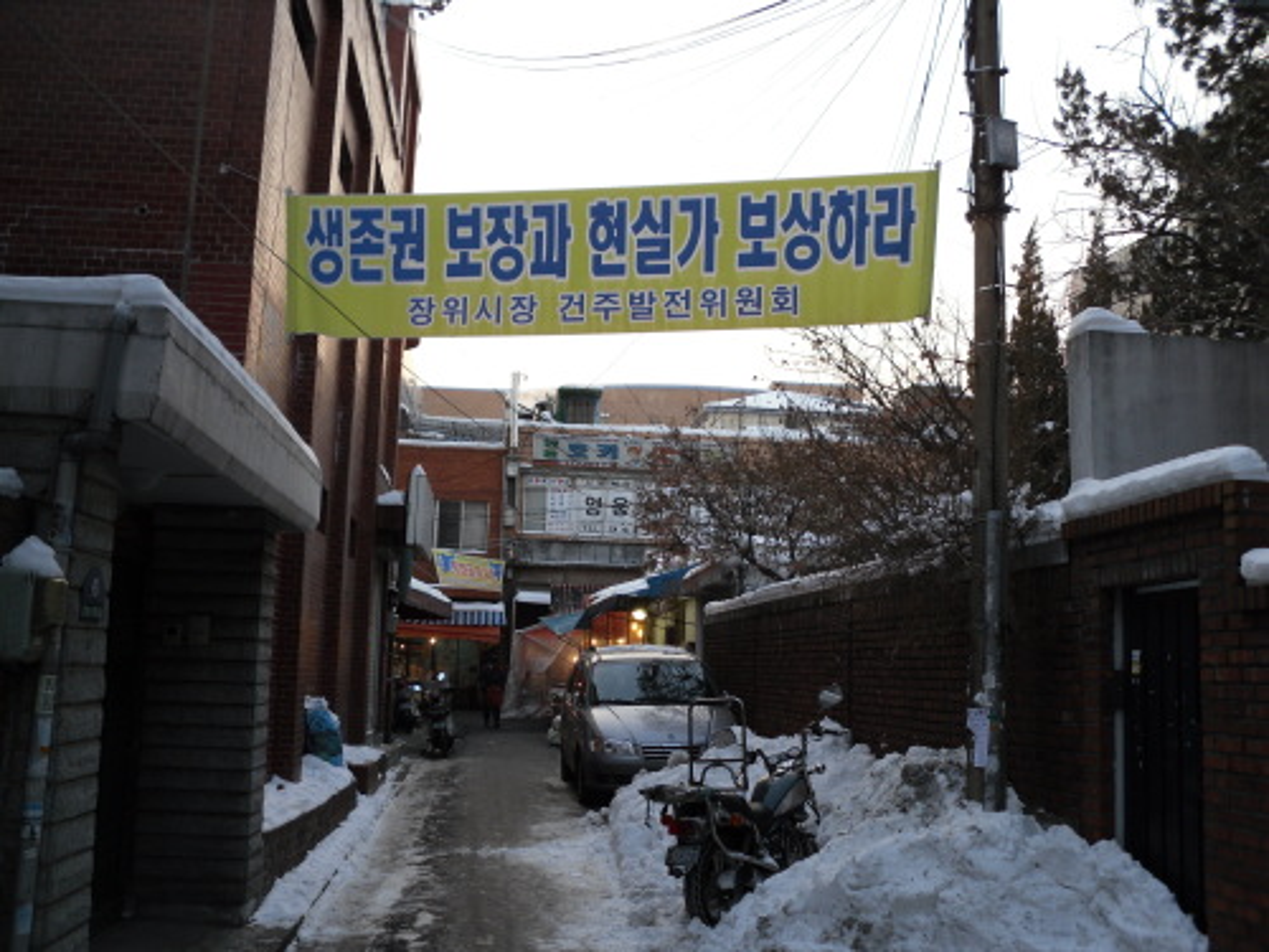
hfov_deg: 52.6
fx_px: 1283
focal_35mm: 35
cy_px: 476
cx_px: 634
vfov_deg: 40.7
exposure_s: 1/90
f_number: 3
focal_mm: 6.3
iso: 100
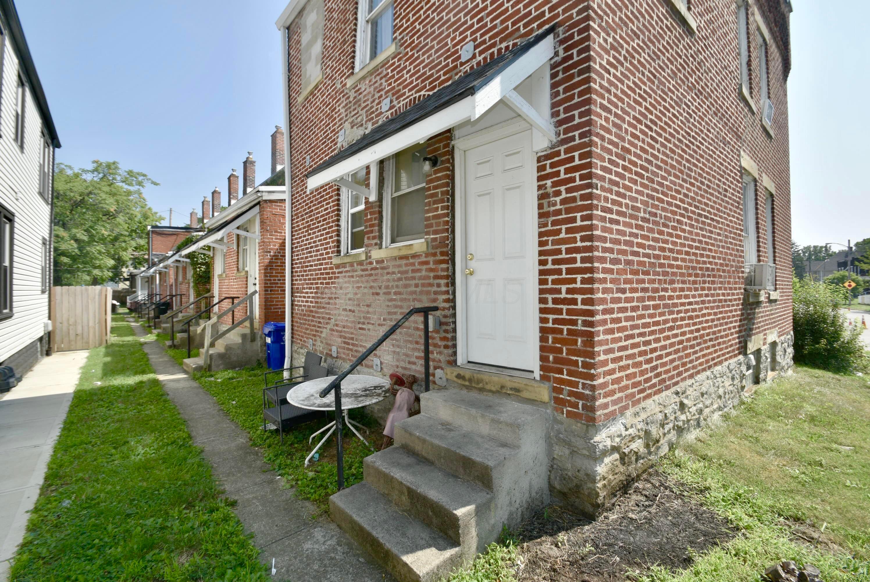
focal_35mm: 15
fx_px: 363
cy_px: 291
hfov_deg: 100.3
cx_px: 435
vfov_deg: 77.4
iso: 100
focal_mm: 10
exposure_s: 1/200
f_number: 9
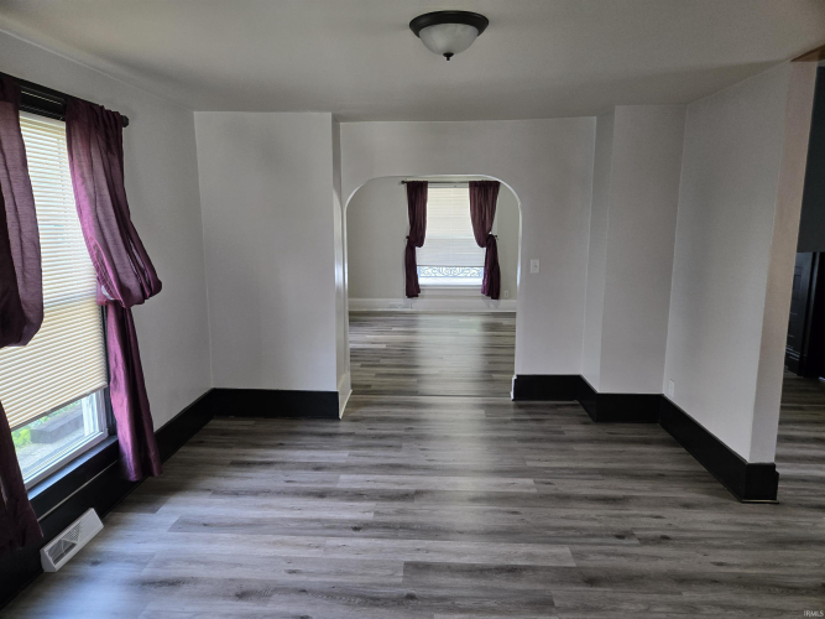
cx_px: 412
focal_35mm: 23
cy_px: 310
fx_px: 548
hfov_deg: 73.9
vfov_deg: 58.9
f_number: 1.8
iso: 160
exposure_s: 1/120
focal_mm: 5.4
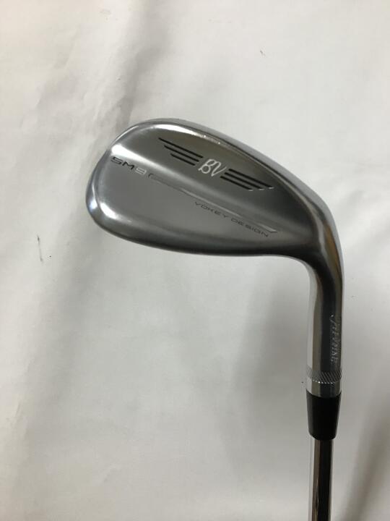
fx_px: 466
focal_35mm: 31
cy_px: 260
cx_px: 195
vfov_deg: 58.4
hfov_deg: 45.4
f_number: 2.4
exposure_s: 1/30
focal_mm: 3.3
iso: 40
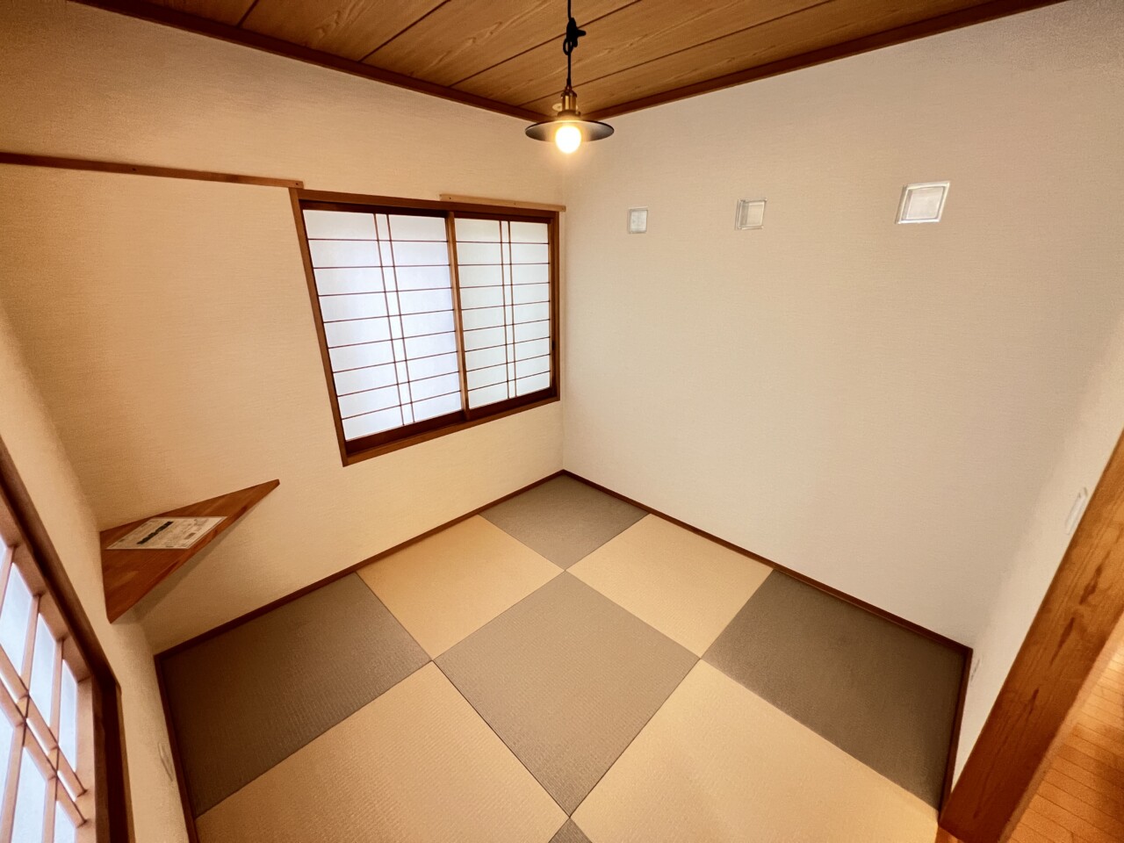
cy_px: 422
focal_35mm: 13
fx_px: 422
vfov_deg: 89.9
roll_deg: +0.5
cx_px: 562
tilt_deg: -20.3
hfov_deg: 106.2
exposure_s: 1/60
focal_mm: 1.57
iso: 320
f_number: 1.8
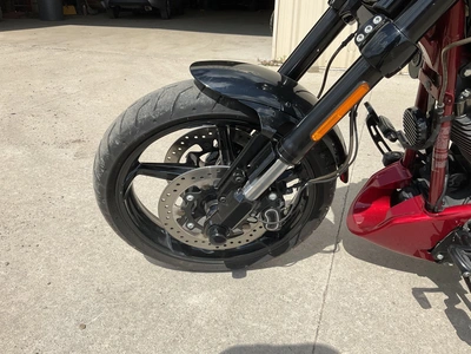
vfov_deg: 48.2
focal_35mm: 29
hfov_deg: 61.7
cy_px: 177
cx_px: 236
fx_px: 395
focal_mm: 3
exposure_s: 1/2227
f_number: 1.8
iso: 25
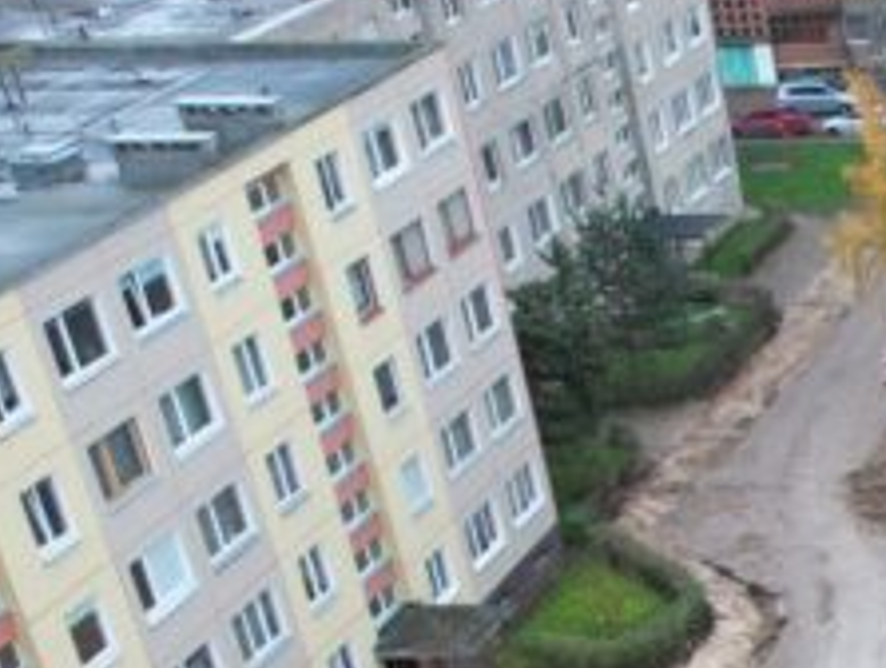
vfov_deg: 14.0
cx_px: 1641
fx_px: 2487
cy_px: 1107
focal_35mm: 97
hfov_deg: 16.5
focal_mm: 8.38
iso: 100
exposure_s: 1/30
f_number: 2.8
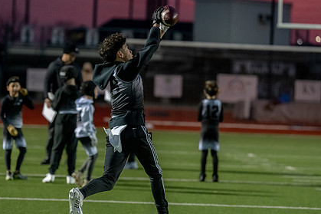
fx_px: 1667
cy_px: 99
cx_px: 139
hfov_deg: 11.0
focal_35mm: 187
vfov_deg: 7.3
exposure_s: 1/1000
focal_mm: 135
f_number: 2.8
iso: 4000
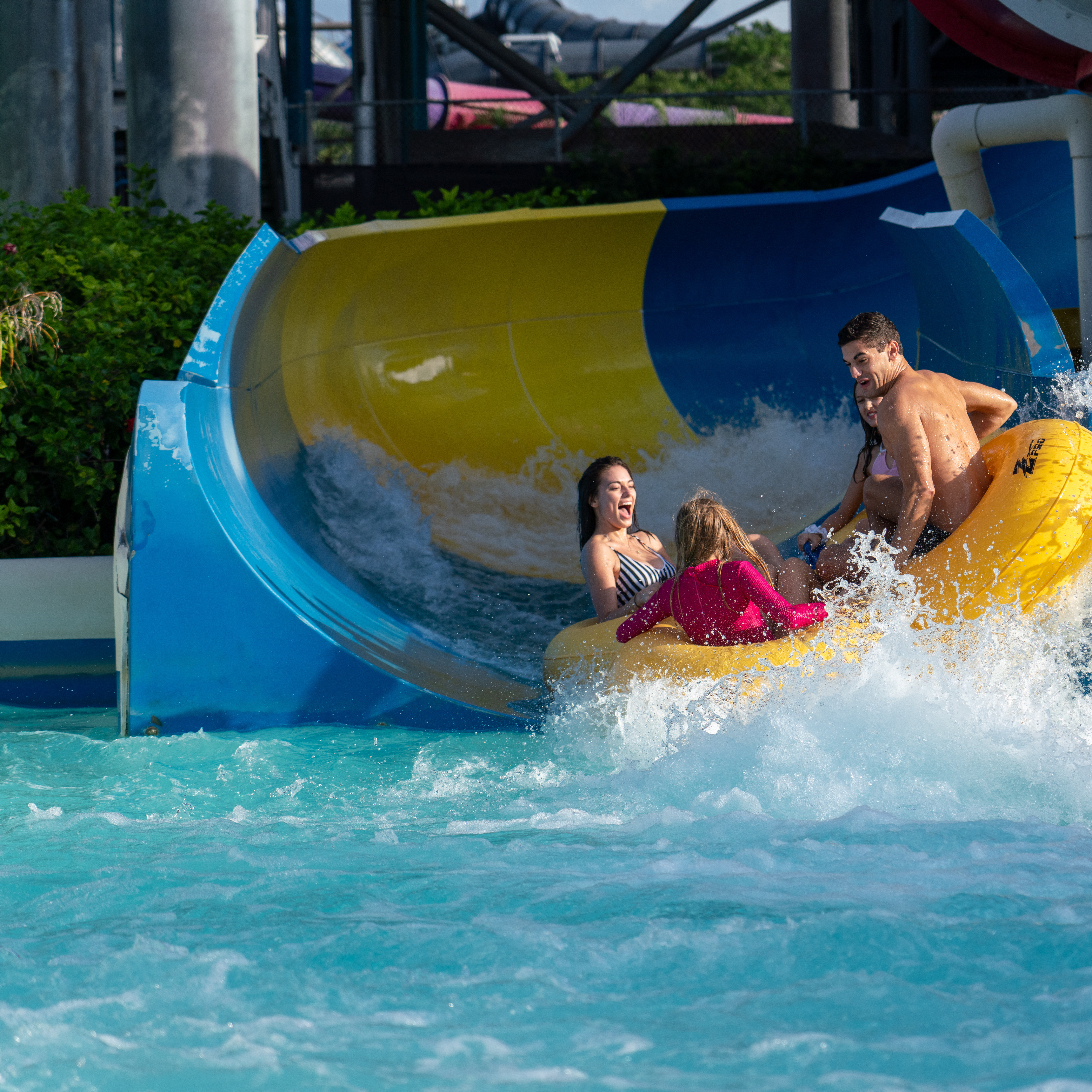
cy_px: 546
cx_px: 659
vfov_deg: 13.0
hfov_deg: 13.0
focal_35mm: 134
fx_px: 4783
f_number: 4.5
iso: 320
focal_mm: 105
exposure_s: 1/1600
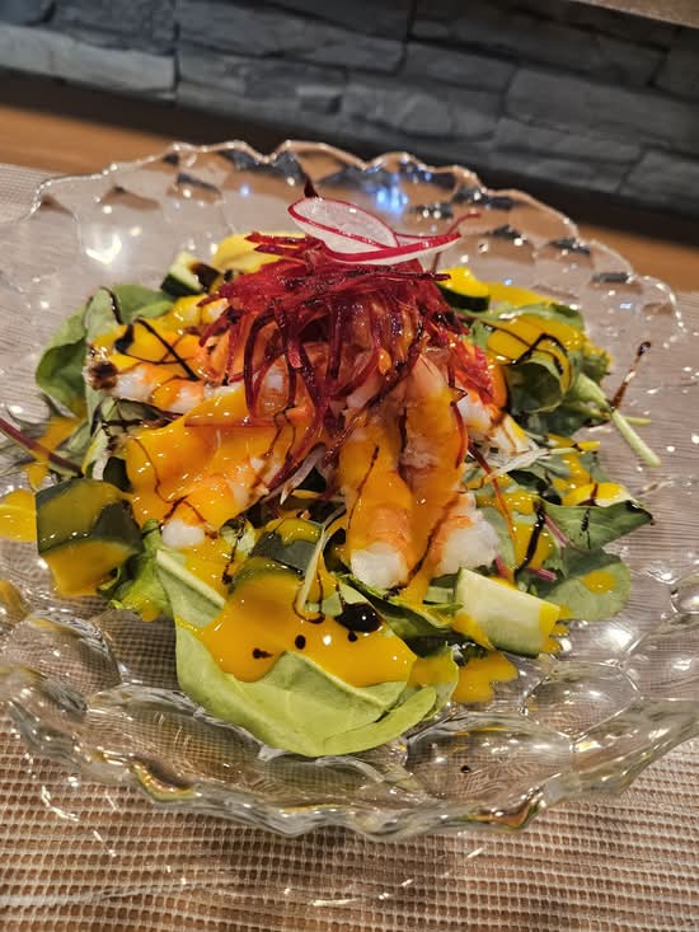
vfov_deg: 73.9
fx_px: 619
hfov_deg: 58.9
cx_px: 350
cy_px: 466
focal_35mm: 23
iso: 400
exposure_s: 1/120
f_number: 1.8
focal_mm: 5.4
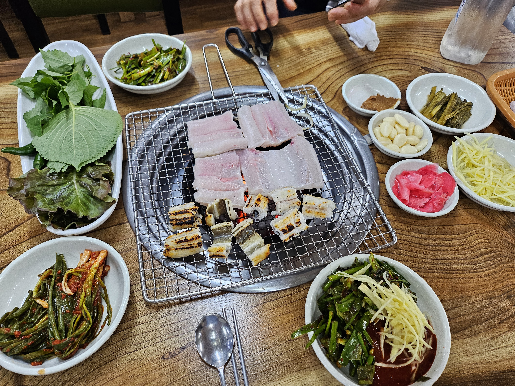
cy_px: 193
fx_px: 357
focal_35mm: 24
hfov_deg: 71.6
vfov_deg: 56.8
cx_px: 258
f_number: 1.8
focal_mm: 5
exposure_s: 1/120
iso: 250
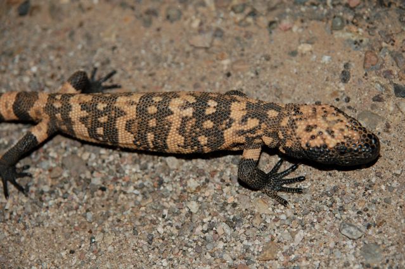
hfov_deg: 19.5
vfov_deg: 13.0
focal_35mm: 105
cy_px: 134
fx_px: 1180
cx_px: 202
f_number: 4.5
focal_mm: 70
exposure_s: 1/60
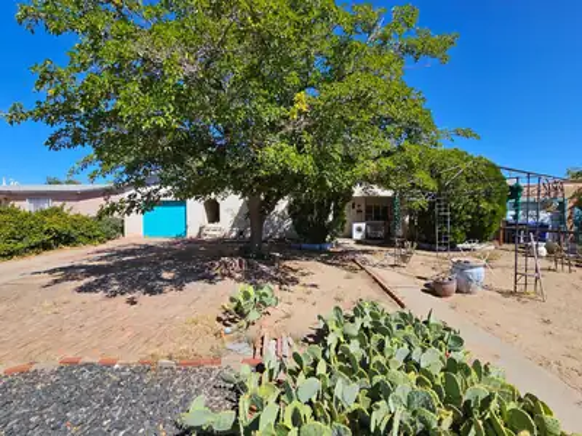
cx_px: 291
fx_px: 219
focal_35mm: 13
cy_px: 218
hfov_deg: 106.2
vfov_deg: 89.9
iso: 50
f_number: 2.2
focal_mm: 2.2
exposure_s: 1/1946
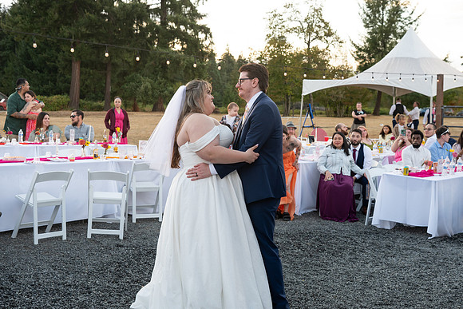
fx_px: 617
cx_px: 232
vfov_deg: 28.1
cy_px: 154
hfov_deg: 41.1
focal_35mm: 48
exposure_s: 1/160
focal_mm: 48
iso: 800
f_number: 5.6
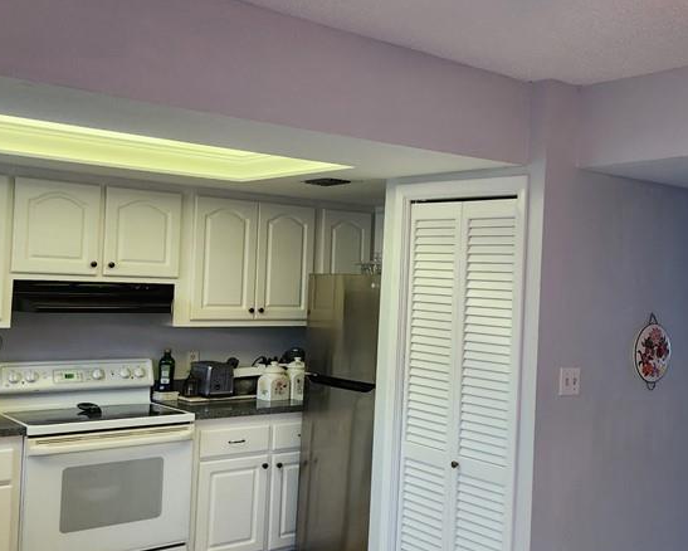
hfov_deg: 42.5
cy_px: 259
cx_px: 512
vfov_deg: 35.7
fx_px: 856
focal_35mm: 42
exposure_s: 1/120
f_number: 1.8
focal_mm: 5.4
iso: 200
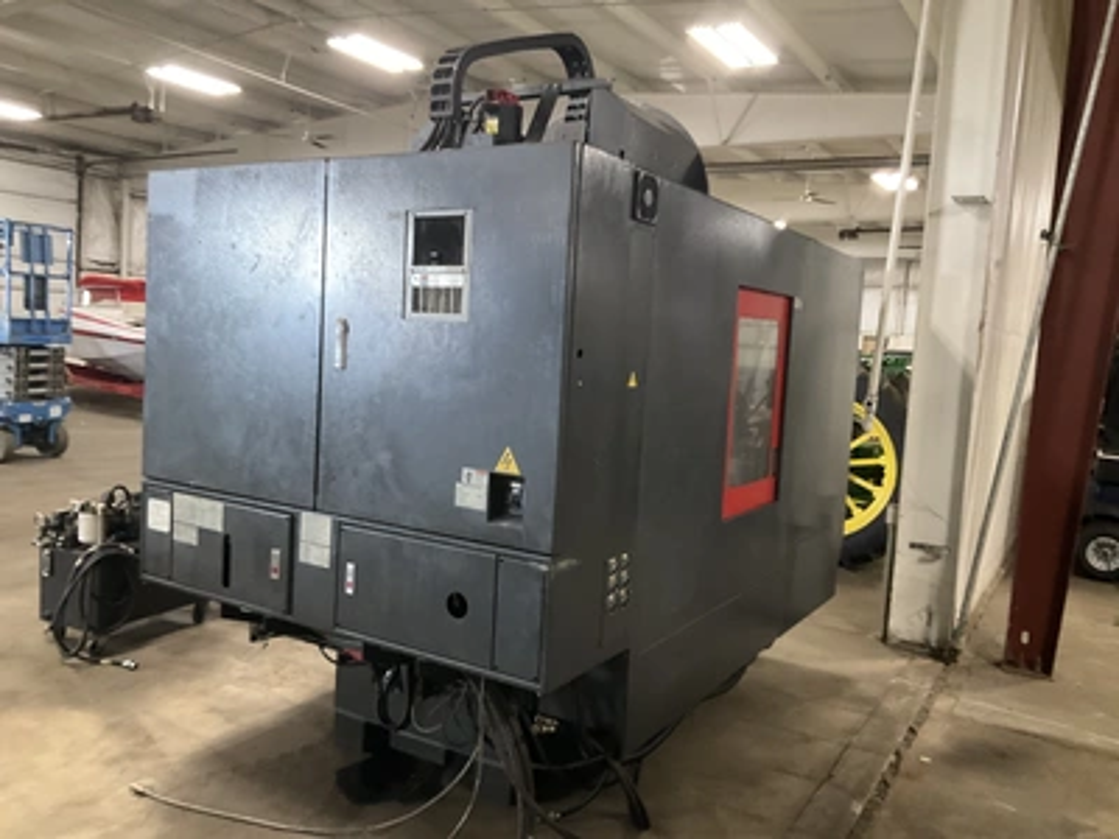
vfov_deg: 48.2
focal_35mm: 29
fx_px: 937
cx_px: 560
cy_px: 420
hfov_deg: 61.7
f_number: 1.8
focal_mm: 3
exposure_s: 1/60
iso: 250
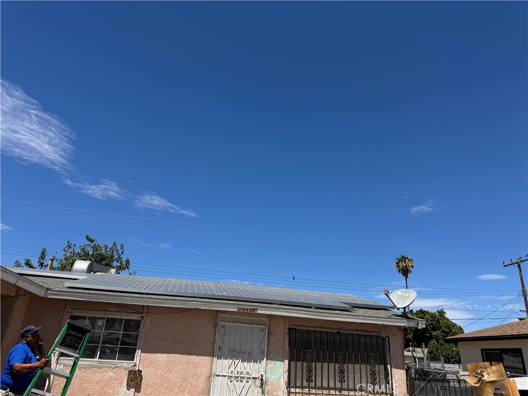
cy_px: 198
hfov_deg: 71.6
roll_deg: -4.0
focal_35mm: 24
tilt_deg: +22.2
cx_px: 264
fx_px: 366
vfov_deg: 56.8
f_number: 1.78
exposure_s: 1/5814
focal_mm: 6.76
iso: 80
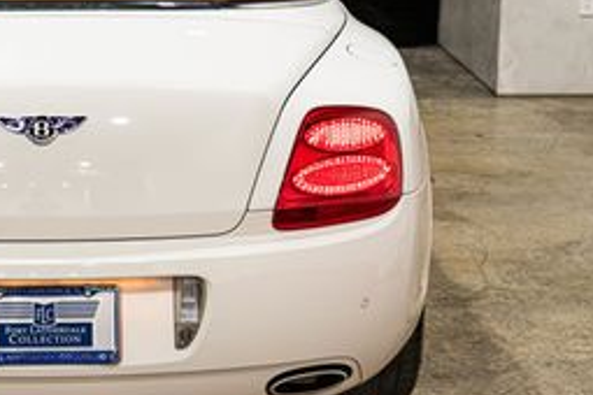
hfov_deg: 18.6
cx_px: 44
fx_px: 1779
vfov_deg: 12.7
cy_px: 148
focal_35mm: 108
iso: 1250
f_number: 4
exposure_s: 1/80
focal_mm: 43
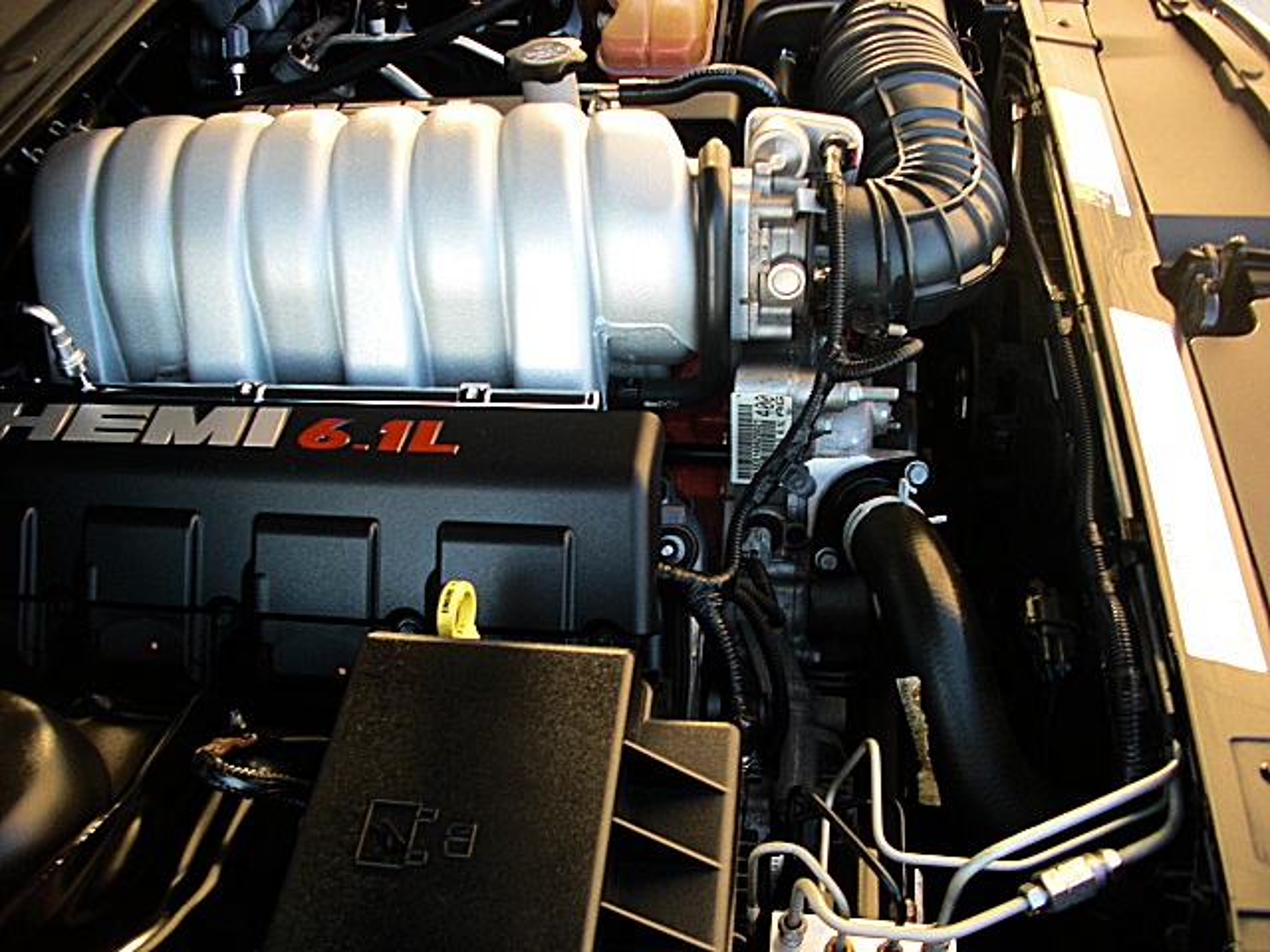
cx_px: 635
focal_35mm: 36
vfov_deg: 39.7
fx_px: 1321
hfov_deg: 51.4
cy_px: 476
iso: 100
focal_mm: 6.3
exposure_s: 1/100
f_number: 2.8
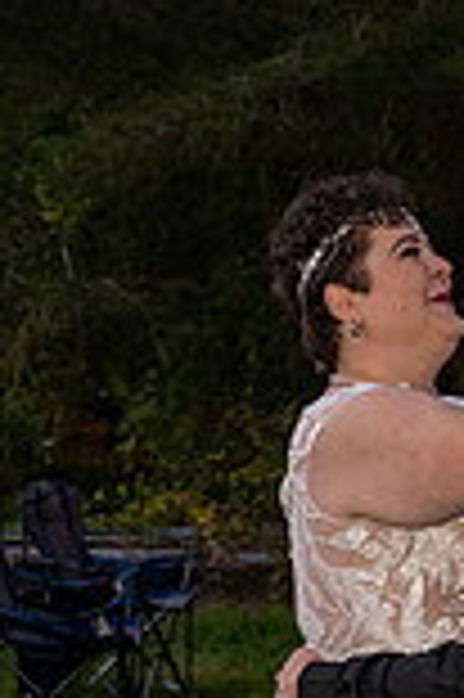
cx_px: 547
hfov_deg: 12.2
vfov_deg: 18.0
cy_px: 748
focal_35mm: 110
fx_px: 2131
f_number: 4
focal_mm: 38
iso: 10000
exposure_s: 1/60
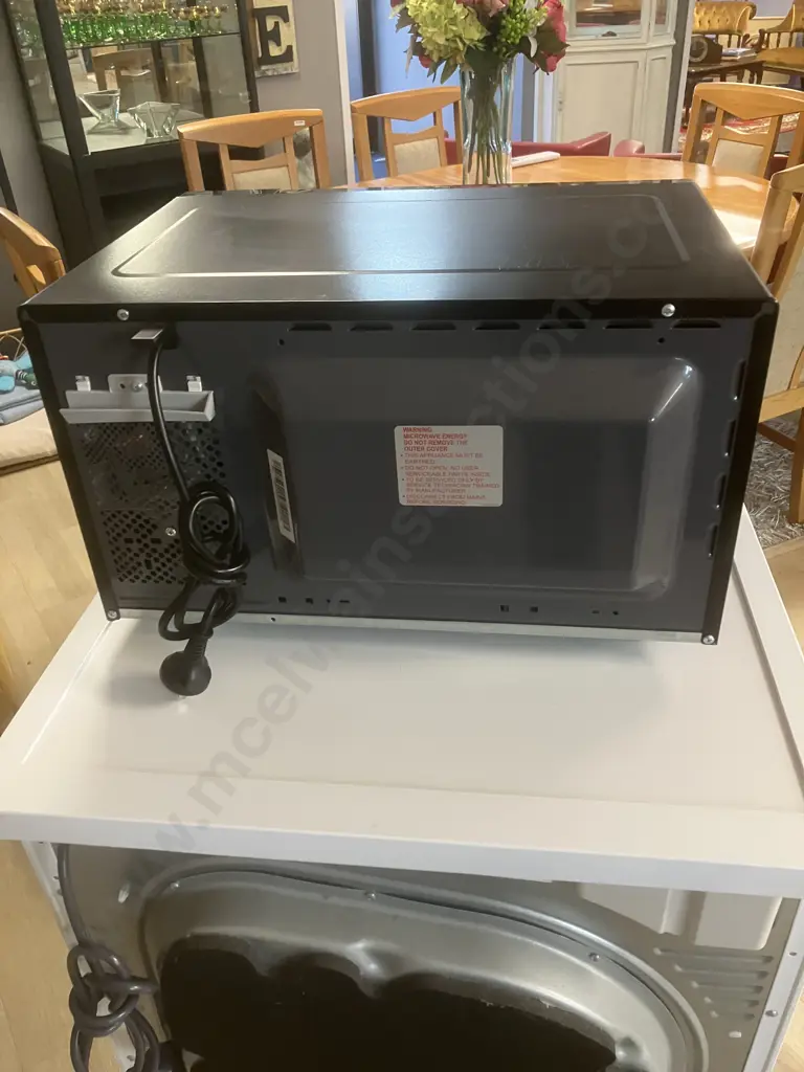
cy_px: 536
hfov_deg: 49.7
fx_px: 867
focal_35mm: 28
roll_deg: +1.3
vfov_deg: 63.4
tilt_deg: -32.1
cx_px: 402
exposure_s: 1/33
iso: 250
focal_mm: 3.99
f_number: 1.8
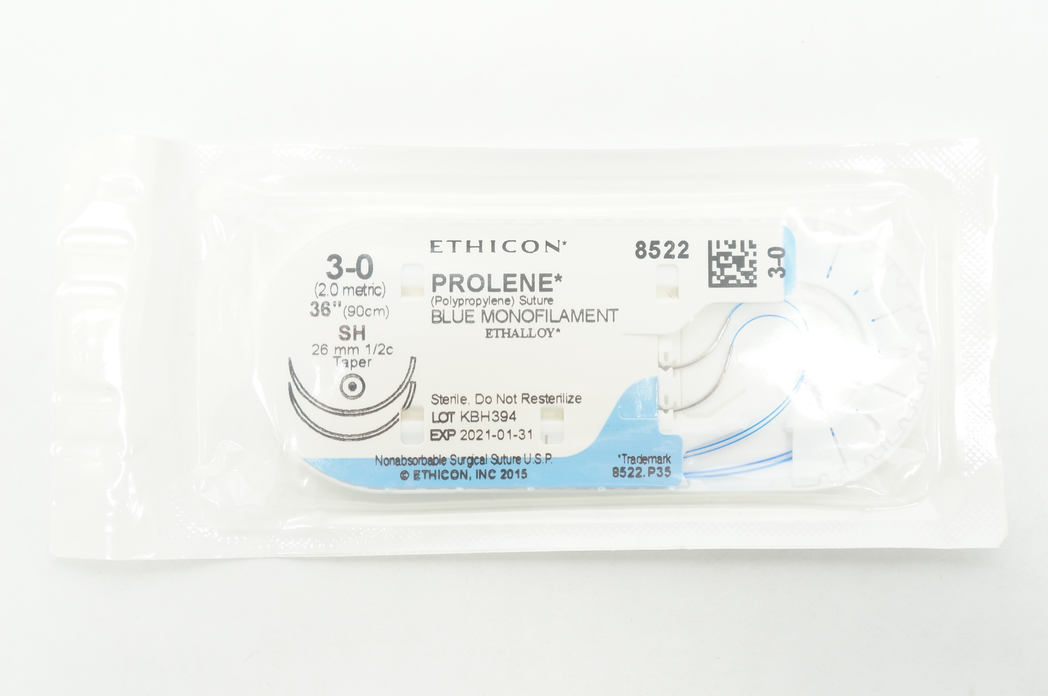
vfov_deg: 30.8
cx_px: 524
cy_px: 348
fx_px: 1265
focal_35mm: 44
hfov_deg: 45.0
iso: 400
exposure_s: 1/40
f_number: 4.5
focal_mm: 29
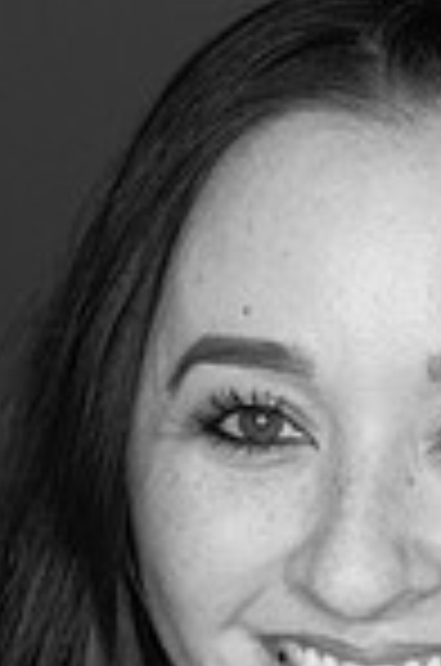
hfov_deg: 5.3
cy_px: 832
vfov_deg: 7.9
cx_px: 418
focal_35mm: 259
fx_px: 4781
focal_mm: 85
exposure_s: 1/250
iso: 2000
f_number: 3.5
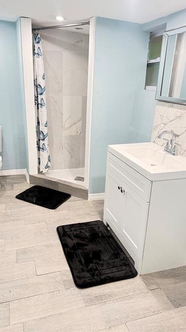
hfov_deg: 42.7
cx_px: 79
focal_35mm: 27
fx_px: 237
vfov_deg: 69.9
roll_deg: -2.7
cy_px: 161
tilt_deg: -18.1
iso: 250
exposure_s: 1/60
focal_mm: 6.76
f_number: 1.78
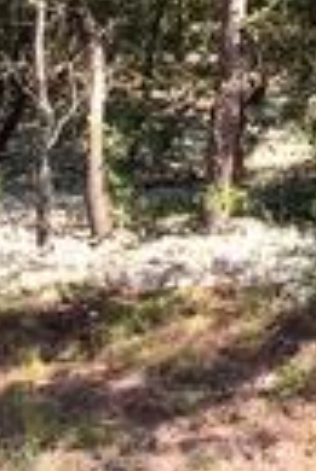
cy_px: -236
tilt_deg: +2.2
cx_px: 665
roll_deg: +0.1
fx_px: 1943
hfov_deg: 8.7
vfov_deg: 13.1
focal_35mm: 148
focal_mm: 4.15
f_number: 2.2
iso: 25
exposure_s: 1/503
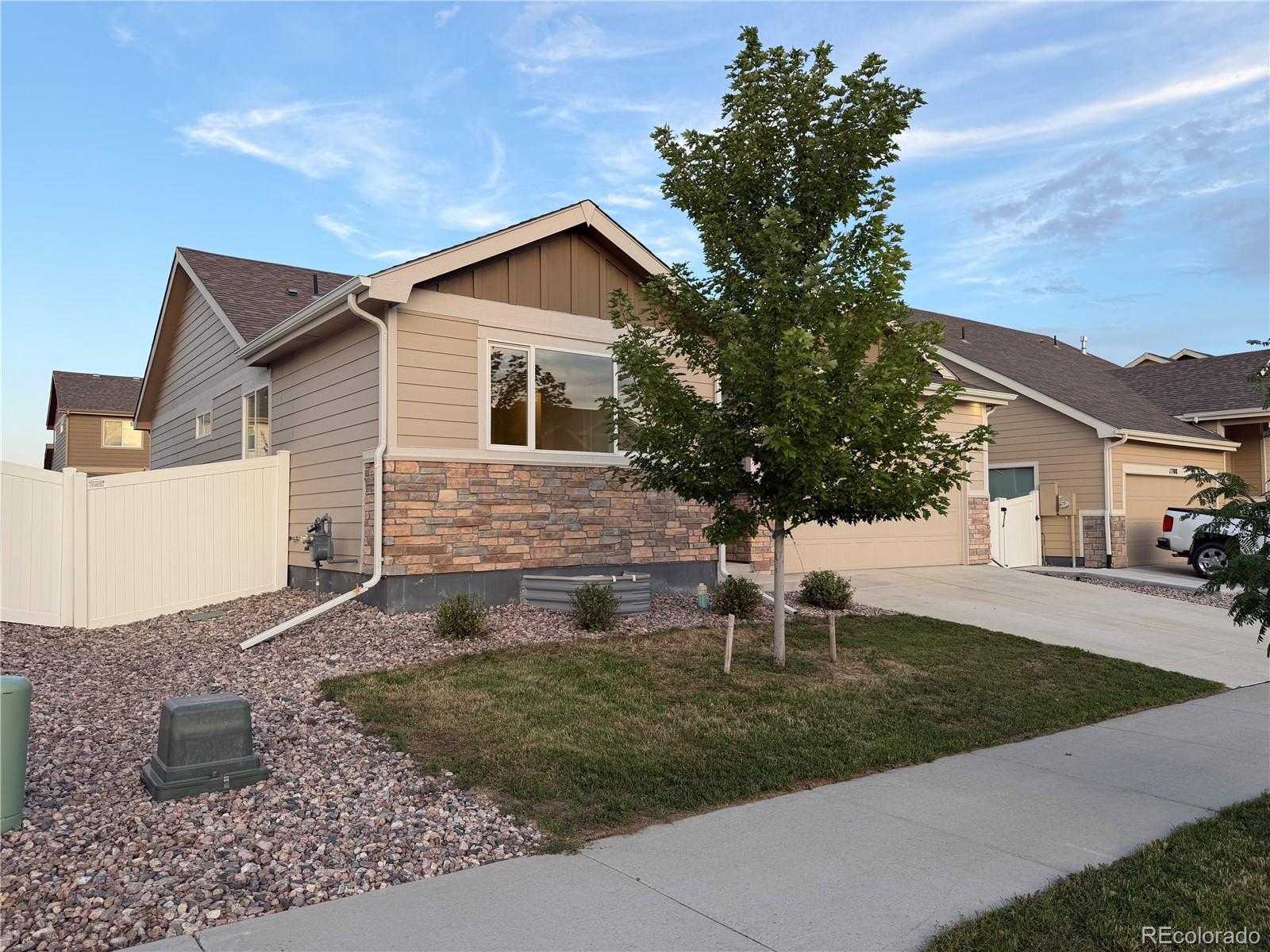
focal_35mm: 24
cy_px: 476
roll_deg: +1.8
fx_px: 881
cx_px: 635
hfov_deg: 71.6
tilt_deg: +3.5
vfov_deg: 56.8
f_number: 1.78
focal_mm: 6.76
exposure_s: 1/278
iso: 64
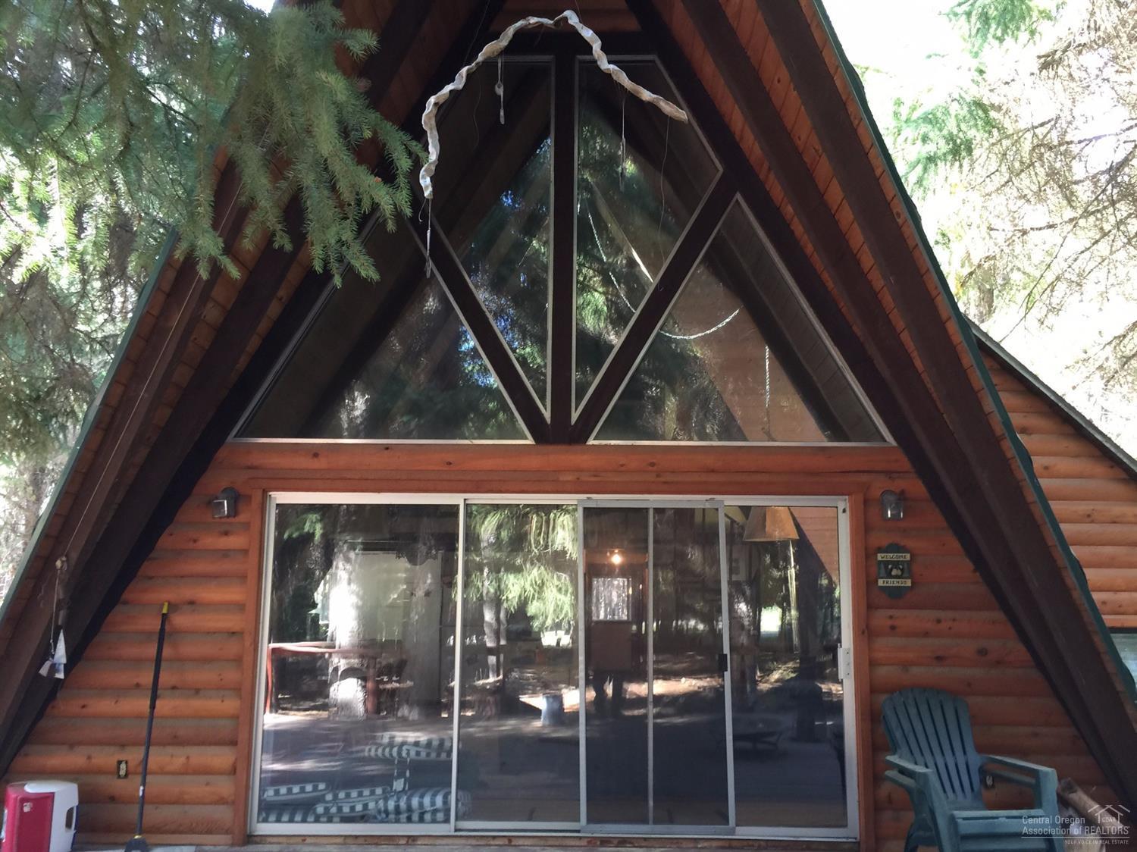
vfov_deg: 48.2
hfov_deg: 61.7
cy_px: 426
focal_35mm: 29
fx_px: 952
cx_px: 568
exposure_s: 1/15
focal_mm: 4.15
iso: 40
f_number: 2.2
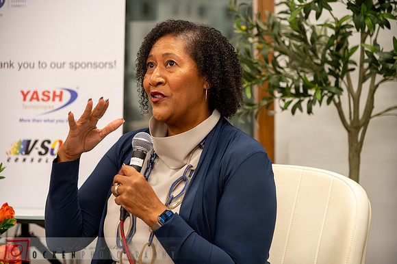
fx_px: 1102
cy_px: 132
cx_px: 198
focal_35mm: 100
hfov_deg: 20.4
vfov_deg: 13.7
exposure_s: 1/100
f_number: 4
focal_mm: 100
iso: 1600
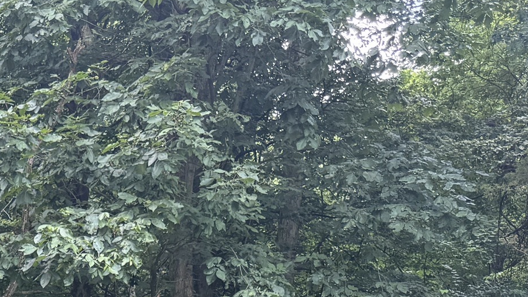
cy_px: 569
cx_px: -242
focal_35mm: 87
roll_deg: -1.9
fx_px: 1218
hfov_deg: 21.1
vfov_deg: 12.4
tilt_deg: -2.3
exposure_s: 1/422
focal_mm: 6.76
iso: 80
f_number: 1.78
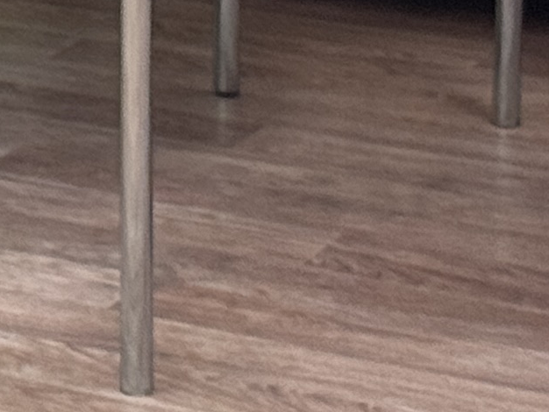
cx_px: -865
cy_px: -759
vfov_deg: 4.6
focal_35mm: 309
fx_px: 4903
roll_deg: +1.0
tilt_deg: -7.6
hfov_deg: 6.1
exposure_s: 1/100
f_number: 1.78
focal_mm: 6.76
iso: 50
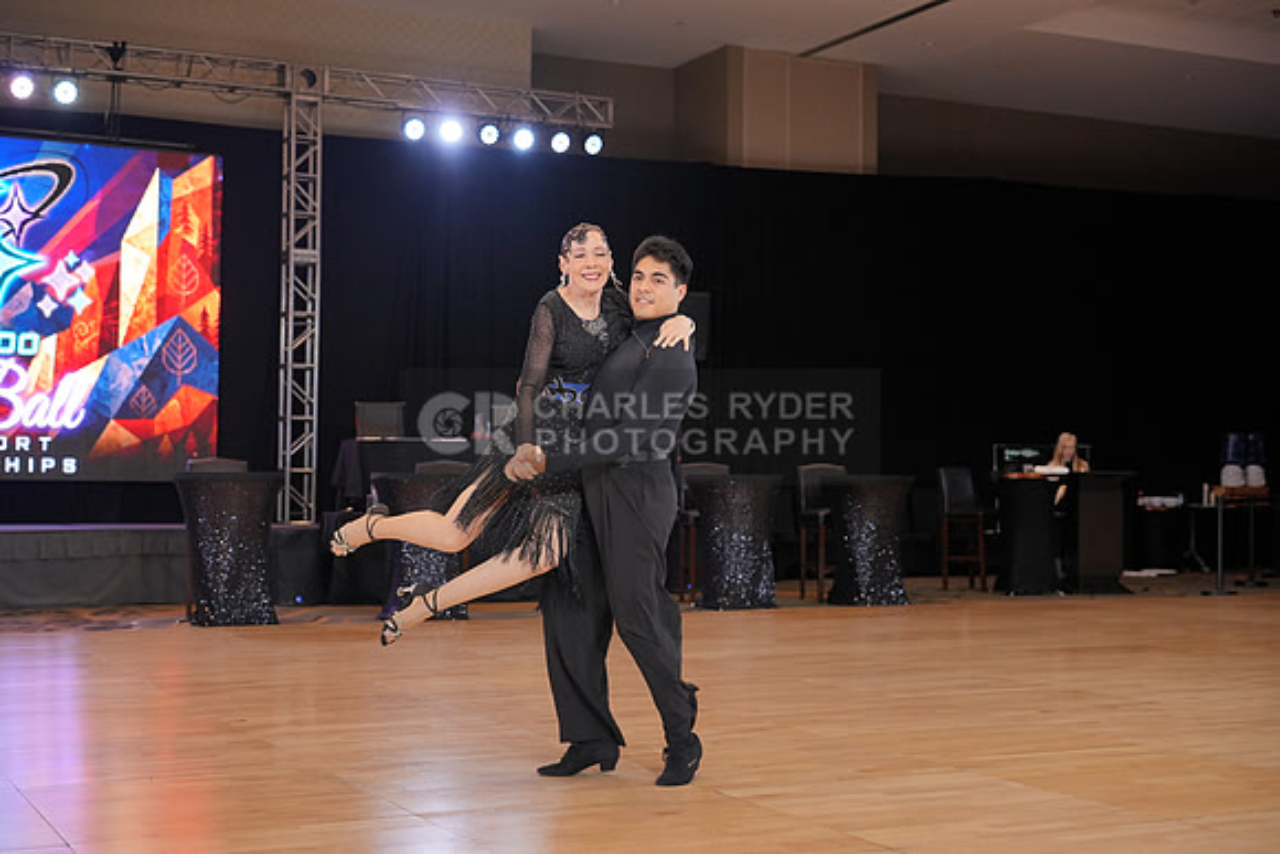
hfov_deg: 39.6
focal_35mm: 50
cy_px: 427
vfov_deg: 27.0
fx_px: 1778
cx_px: 640
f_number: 3.2
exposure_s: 1/500
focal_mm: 50
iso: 2000
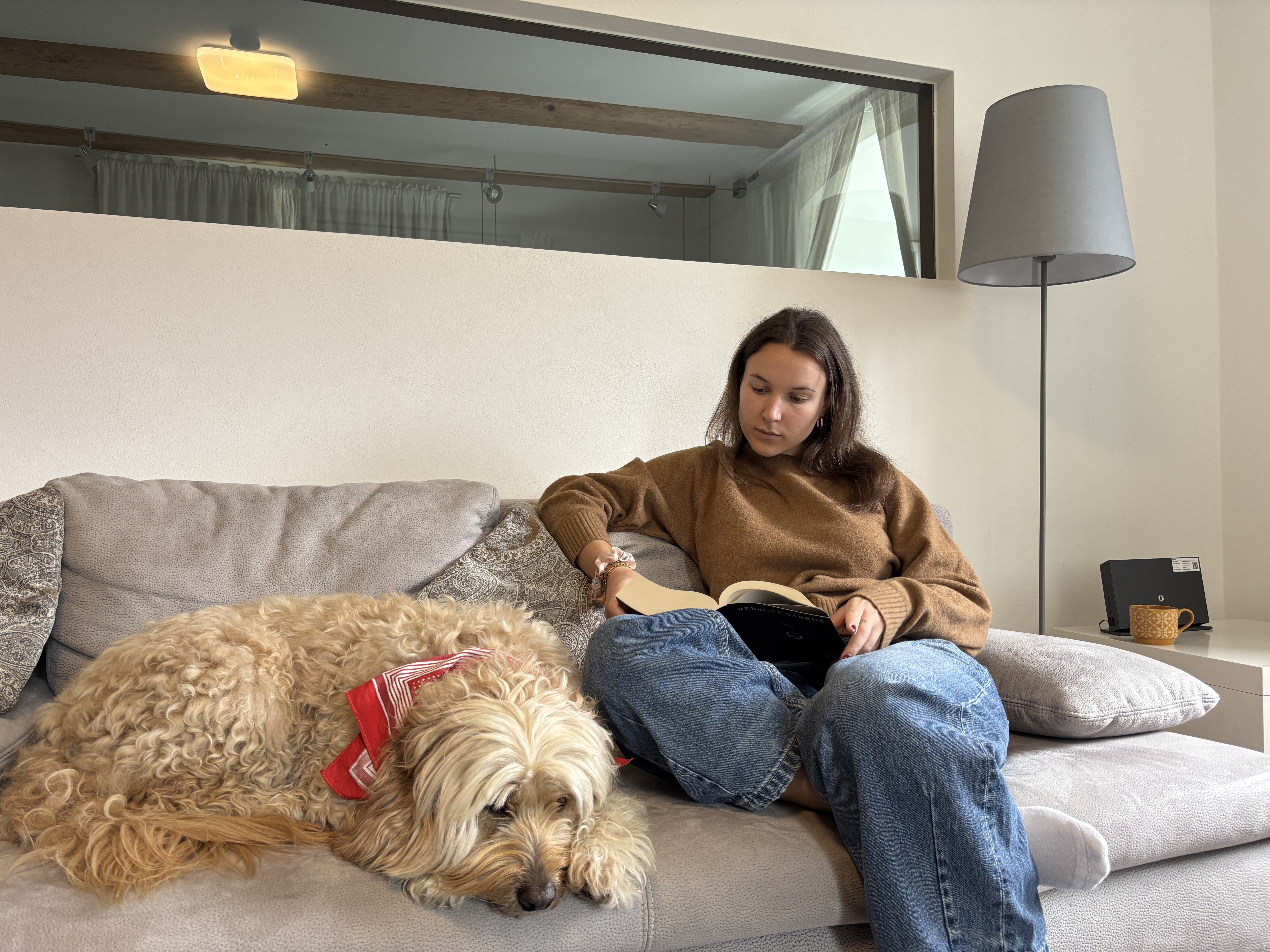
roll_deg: +0.1
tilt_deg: -0.7
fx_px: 954
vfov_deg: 53.1
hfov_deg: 67.3
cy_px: 476
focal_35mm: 26
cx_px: 635
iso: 125
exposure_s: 1/102
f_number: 1.6
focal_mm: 5.96
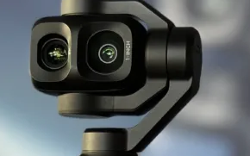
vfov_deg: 8.6
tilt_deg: -0.3
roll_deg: -3.0
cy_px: 154
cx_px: 136
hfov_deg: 13.9
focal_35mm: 151
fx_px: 1028
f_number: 1.78
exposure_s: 1/60
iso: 200
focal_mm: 6.86
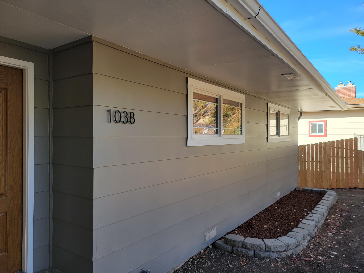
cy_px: 136
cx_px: 182
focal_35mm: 26
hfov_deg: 67.3
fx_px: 273
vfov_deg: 53.1
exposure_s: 1/328
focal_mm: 5.4
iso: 40
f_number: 1.8
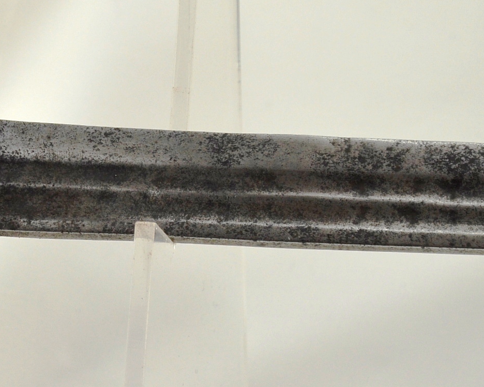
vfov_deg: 6.0
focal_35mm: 259
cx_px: -56
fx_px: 3709
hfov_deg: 7.4
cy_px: 136
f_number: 5.3
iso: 500
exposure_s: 1/250
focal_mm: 70
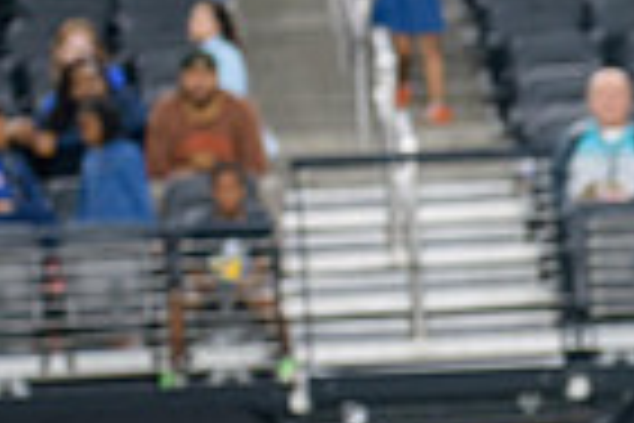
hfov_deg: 2.4
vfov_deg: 1.6
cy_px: 745
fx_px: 15250
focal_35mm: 866
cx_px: 976
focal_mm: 210
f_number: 2.8
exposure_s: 1/400
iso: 1000
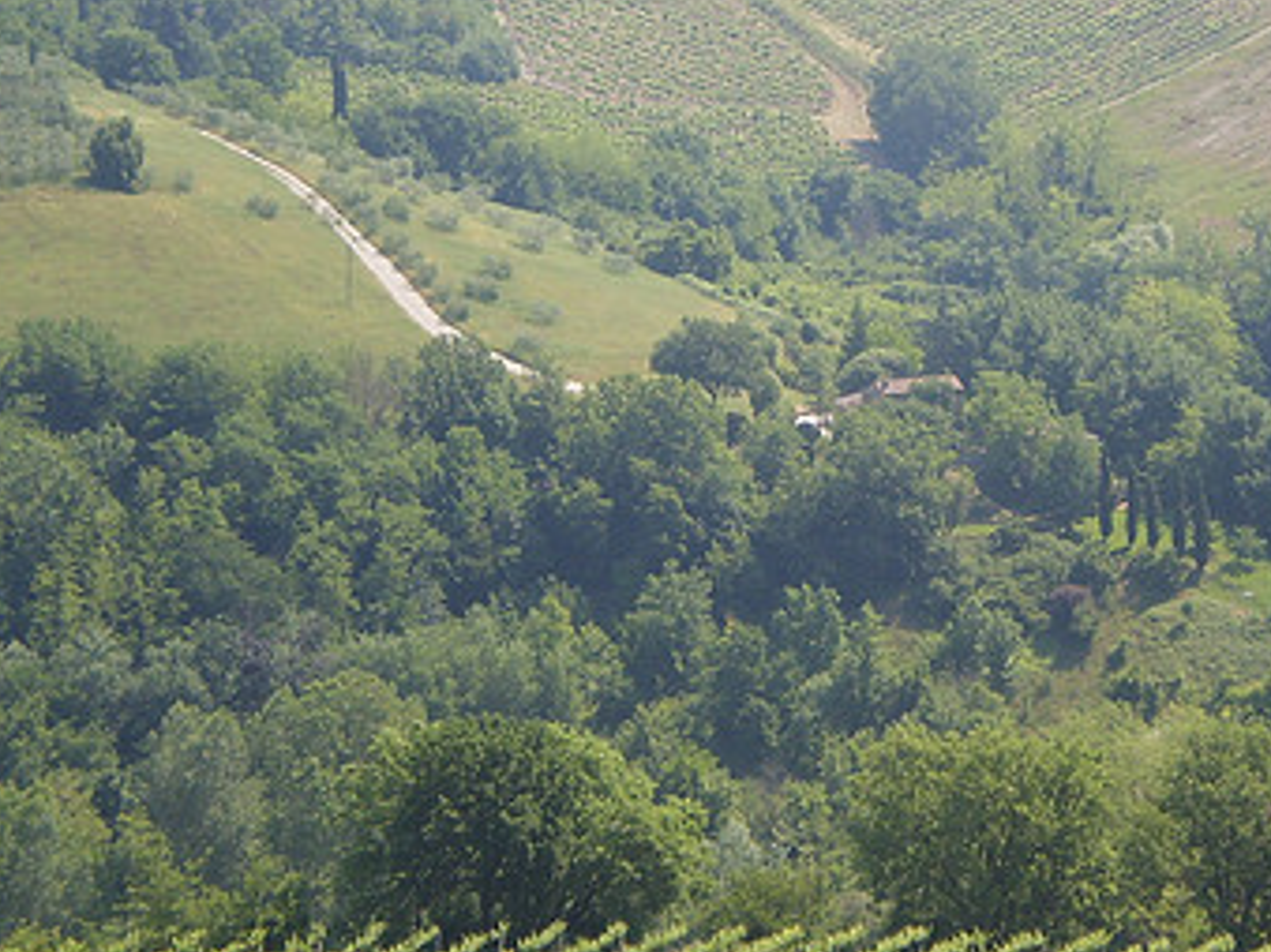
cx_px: 787
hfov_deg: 13.2
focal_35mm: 149
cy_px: 380
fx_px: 5469
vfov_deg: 9.9
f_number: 5.3
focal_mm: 15.3
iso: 64
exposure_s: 1/250
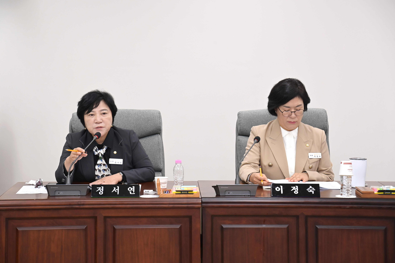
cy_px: 132
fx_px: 944
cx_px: 198
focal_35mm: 86
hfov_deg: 23.6
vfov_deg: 15.9
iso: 2500
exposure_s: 1/200
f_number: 6.3
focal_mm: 86
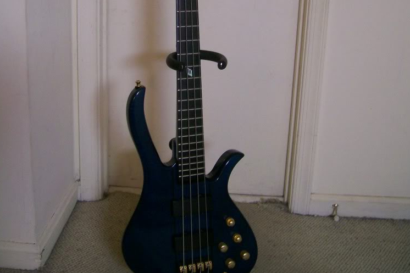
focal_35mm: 50
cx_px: 205
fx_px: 569
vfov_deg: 26.3
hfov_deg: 39.6
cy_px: 44
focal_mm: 5.8
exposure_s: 1/26
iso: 160
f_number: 2.8
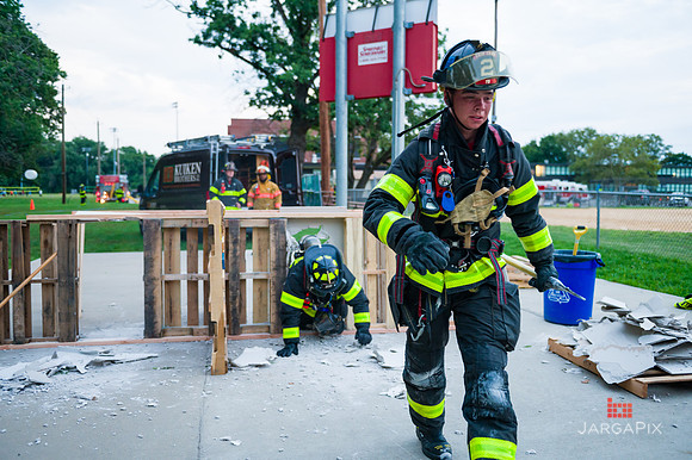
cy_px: 230
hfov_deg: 58.7
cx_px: 346
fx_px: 615
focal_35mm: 32
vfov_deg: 41.1
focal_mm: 32
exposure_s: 1/200
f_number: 3.2
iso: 1600
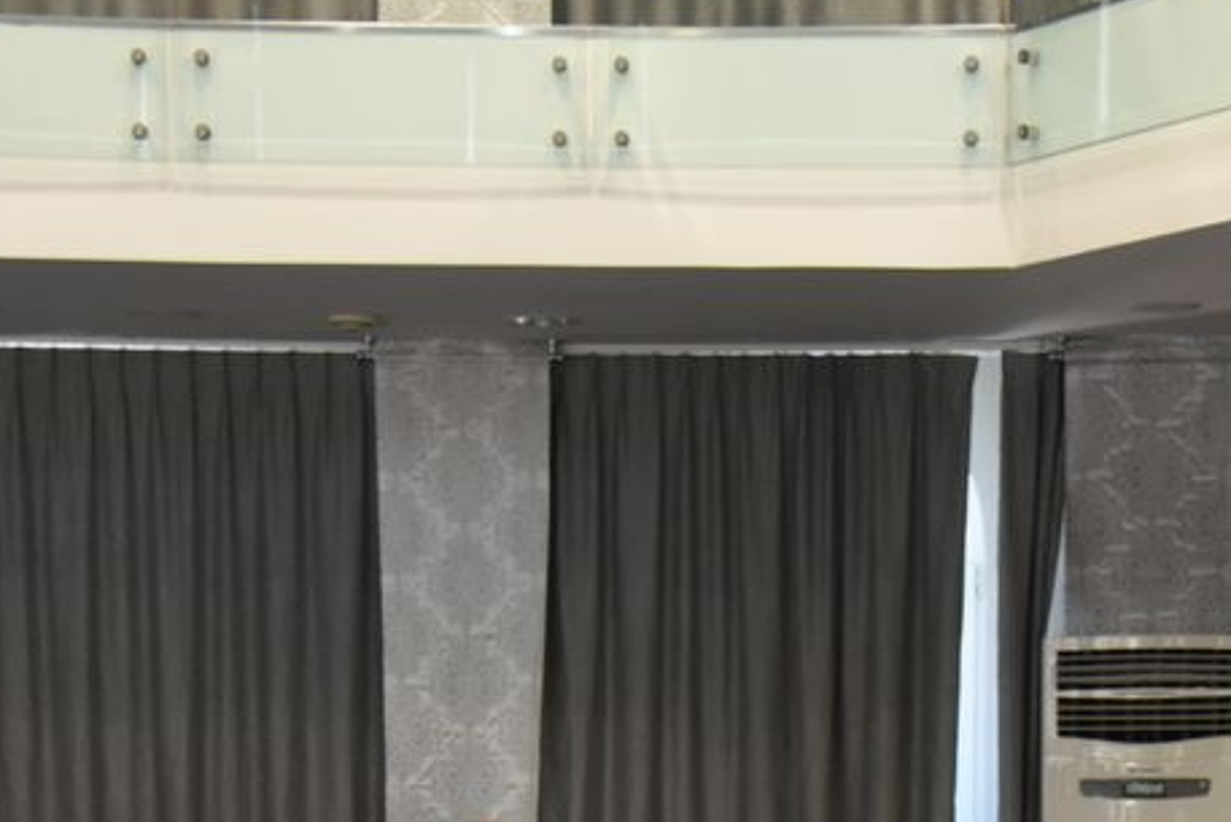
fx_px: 3352
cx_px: 857
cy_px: 1179
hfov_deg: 20.7
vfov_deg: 13.3
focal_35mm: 98
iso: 2000
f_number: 4
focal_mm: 32
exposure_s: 1/320
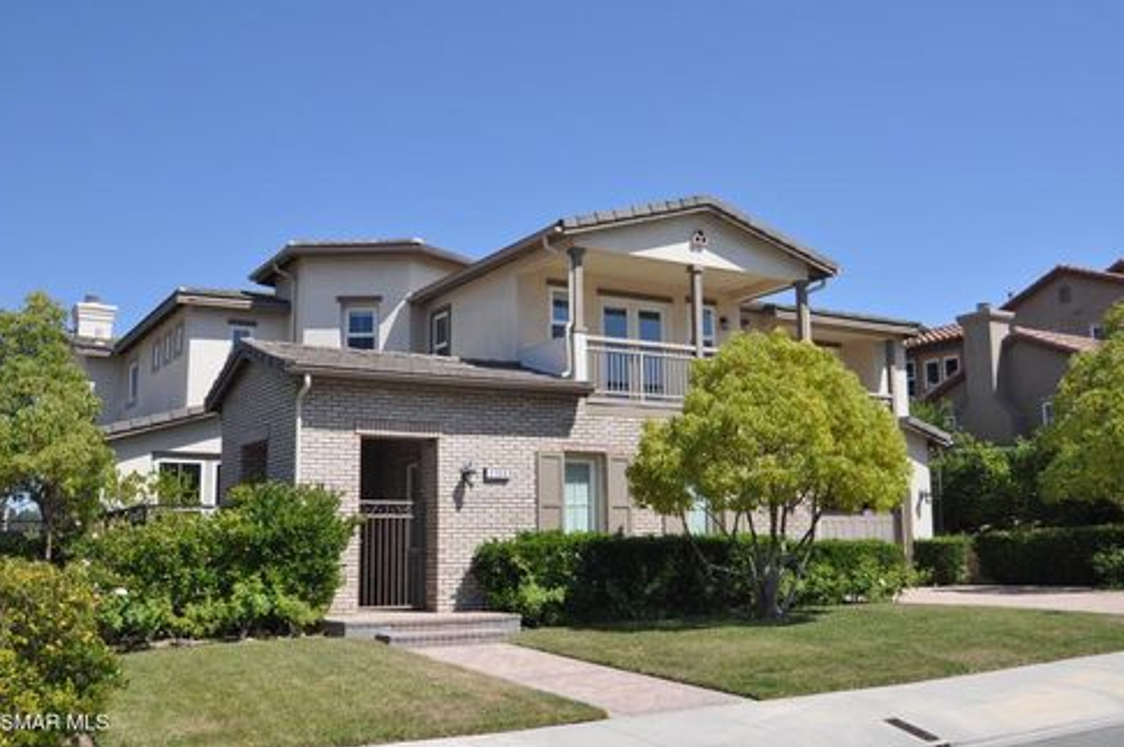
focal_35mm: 37
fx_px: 1154
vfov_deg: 35.9
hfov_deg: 51.9
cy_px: 372
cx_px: 560
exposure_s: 1/320
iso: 200
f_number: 9
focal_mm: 24
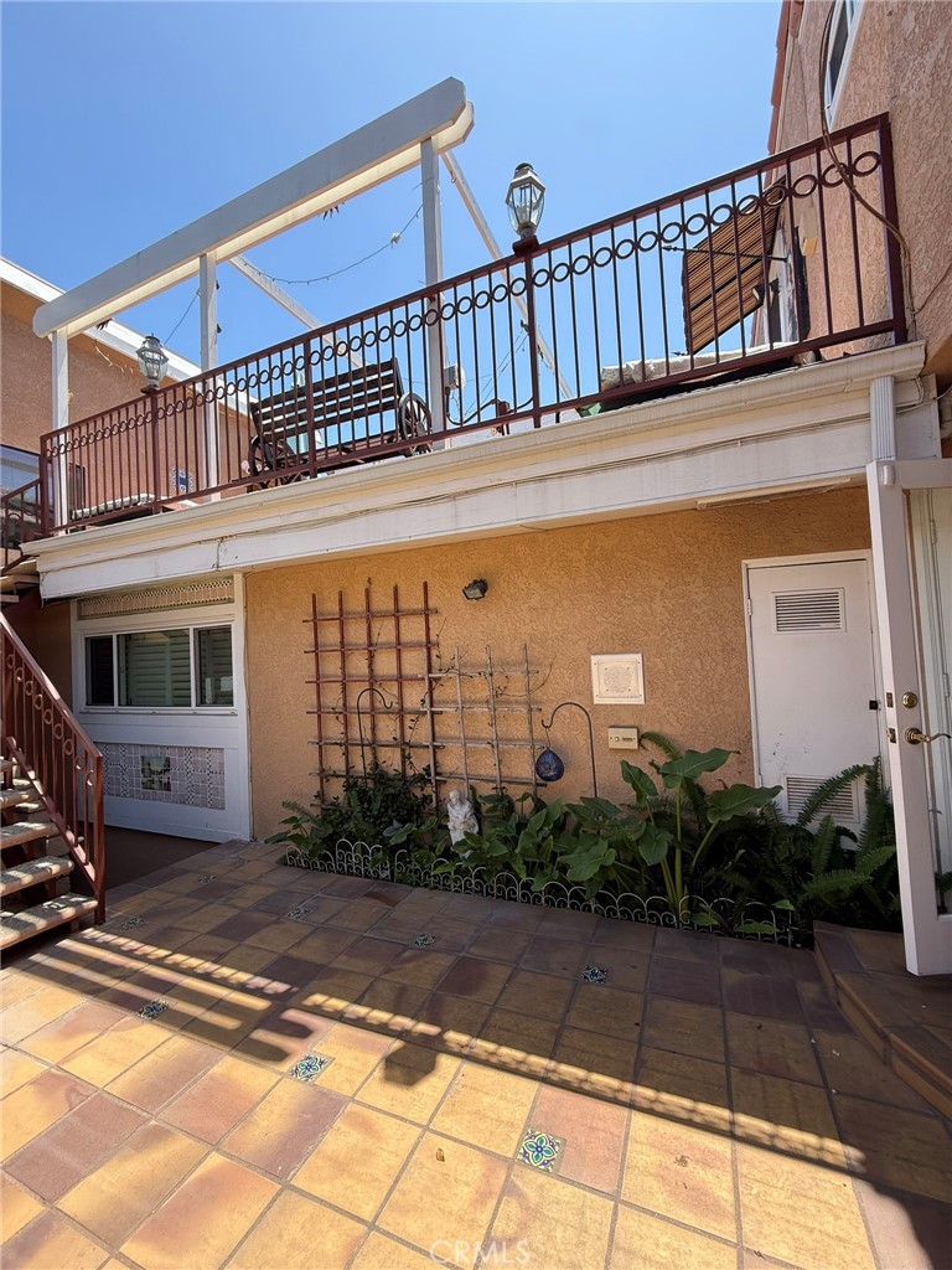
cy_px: 635
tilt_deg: +3.0
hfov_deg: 85.7
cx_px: 476
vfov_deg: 102.1
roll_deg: +1.3
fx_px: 513
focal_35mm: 14
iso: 64
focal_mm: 2.22
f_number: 2.2
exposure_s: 1/355
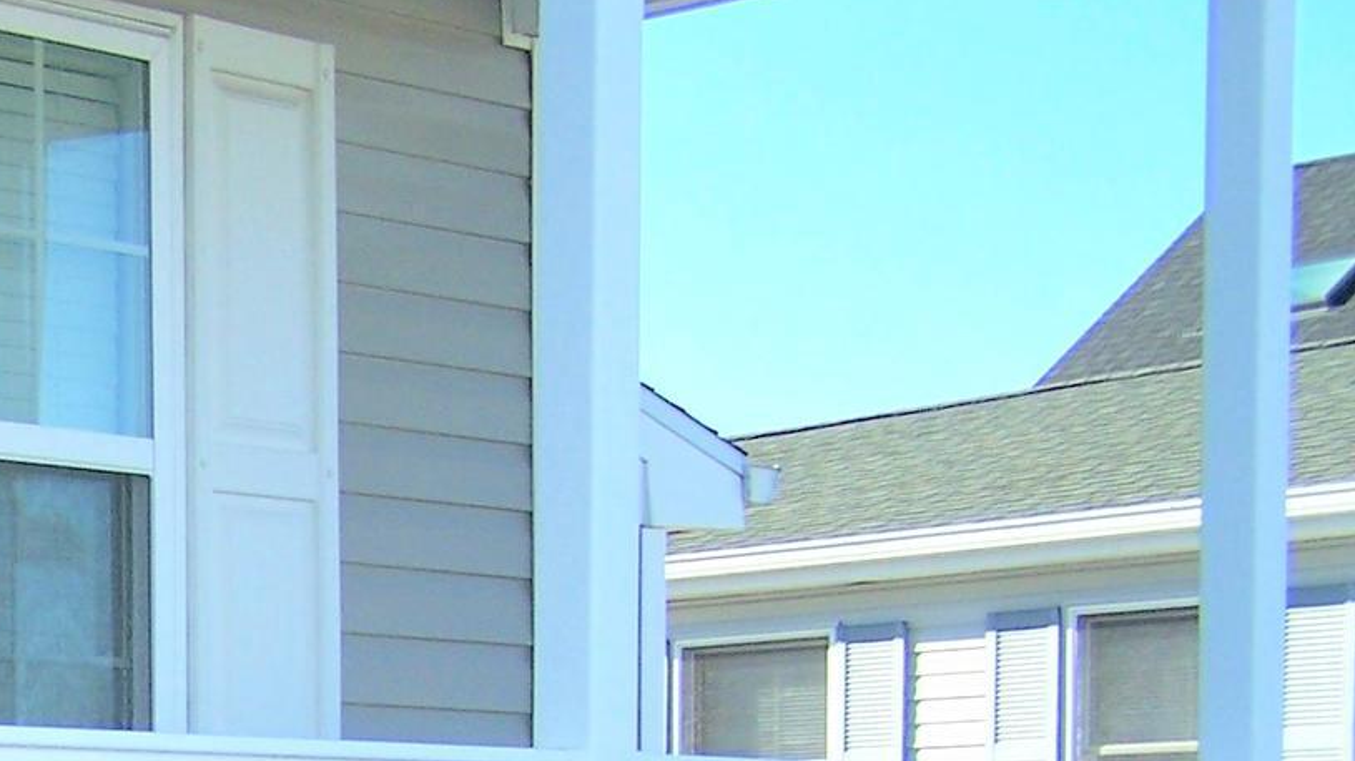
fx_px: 3736
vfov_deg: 11.2
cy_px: 1108
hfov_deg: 19.4
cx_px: -267
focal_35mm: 104
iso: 80
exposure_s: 1/750
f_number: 2.8
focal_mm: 6.3
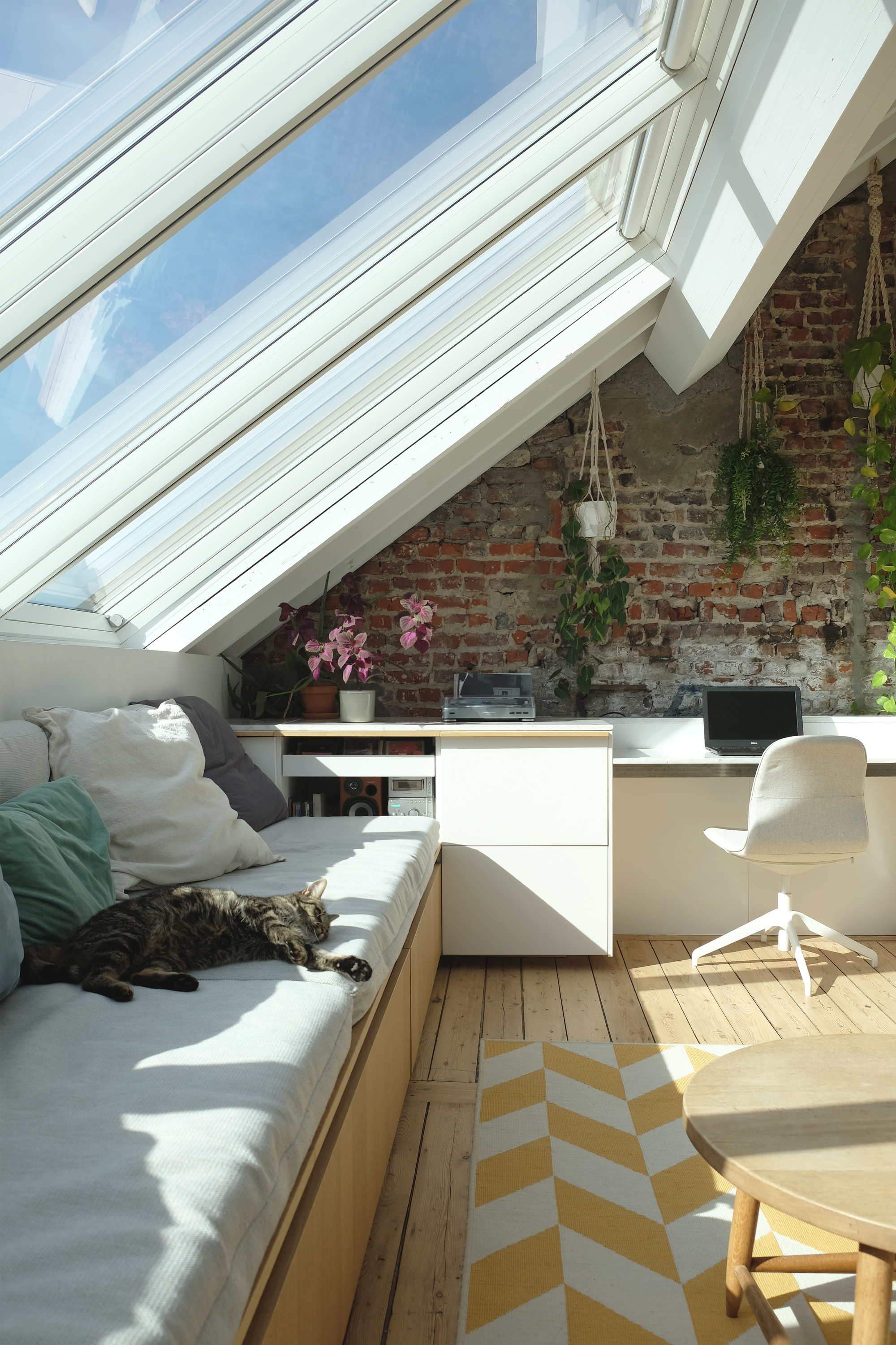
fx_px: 1008
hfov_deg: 47.9
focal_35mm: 27
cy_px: 672
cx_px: 448
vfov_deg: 67.4
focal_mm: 18
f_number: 5
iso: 200
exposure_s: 1/250
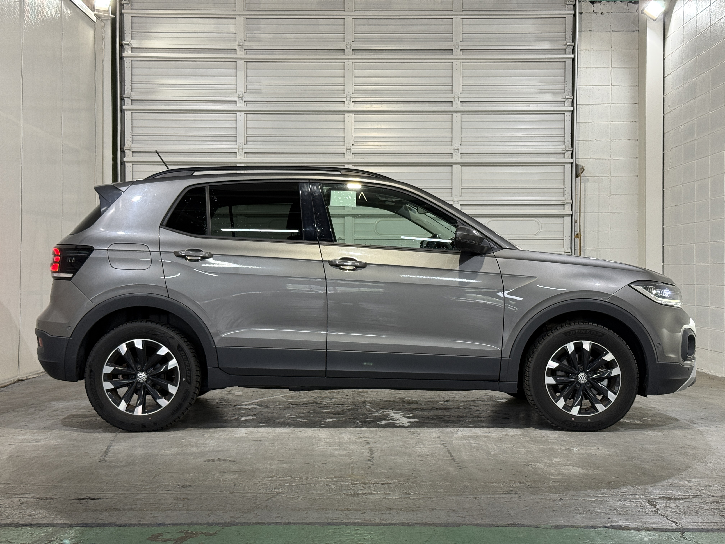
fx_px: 1005
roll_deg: -0.2
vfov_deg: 30.3
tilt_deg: +0.3
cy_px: 272
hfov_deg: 39.7
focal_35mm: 48
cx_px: 362
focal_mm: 6.76
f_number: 1.78
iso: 80
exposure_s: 1/60
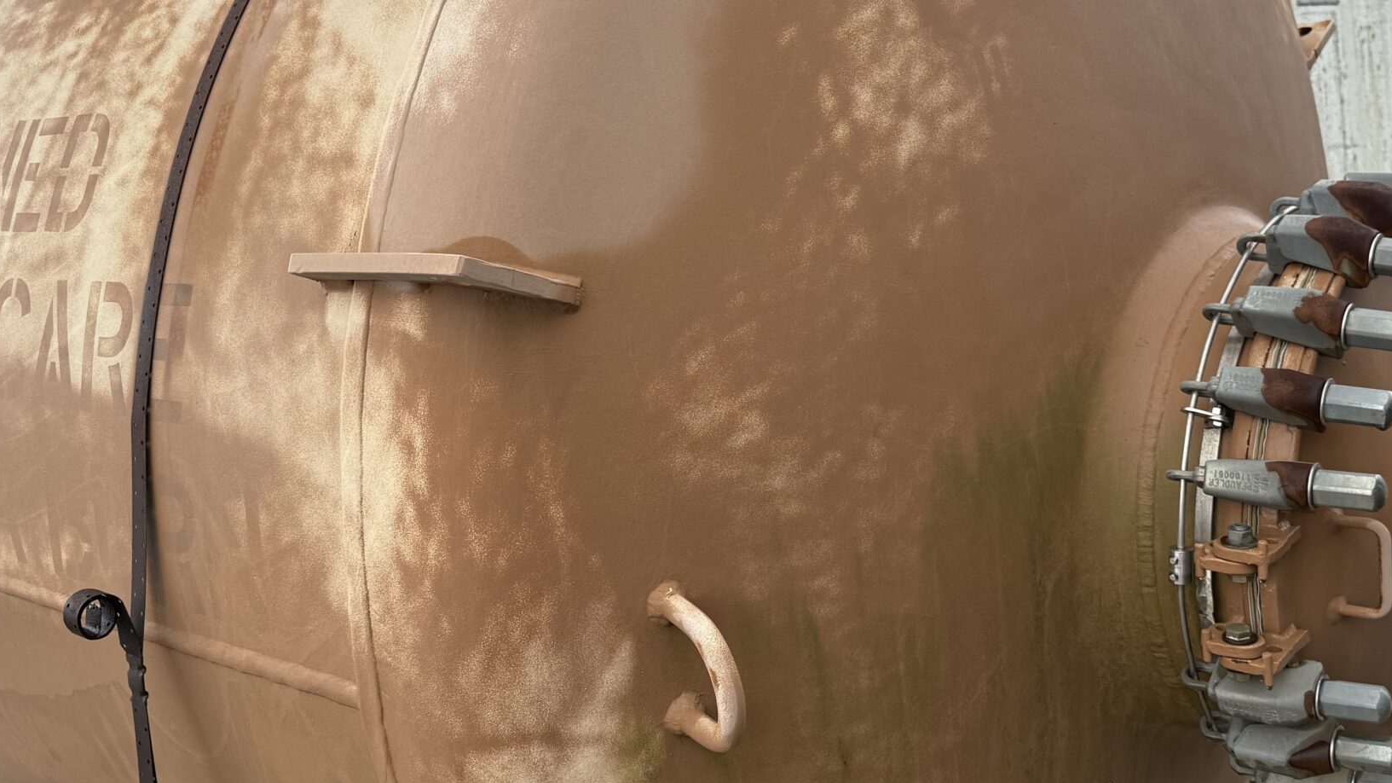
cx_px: 714
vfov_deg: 29.0
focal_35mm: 41
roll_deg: +5.2
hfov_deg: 49.4
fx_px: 1513
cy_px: 368
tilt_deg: -7.7
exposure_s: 1/1770
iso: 100
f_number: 1.78
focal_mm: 6.76
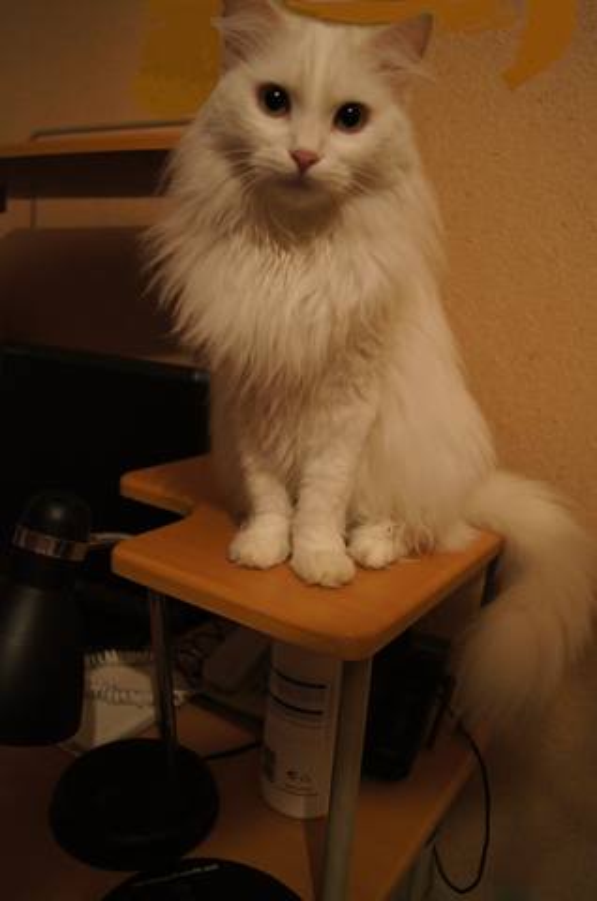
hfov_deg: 43.4
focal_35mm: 30
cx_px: 298
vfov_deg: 62.0
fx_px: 749
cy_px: 450
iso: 1600
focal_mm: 20
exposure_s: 1/40
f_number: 3.5
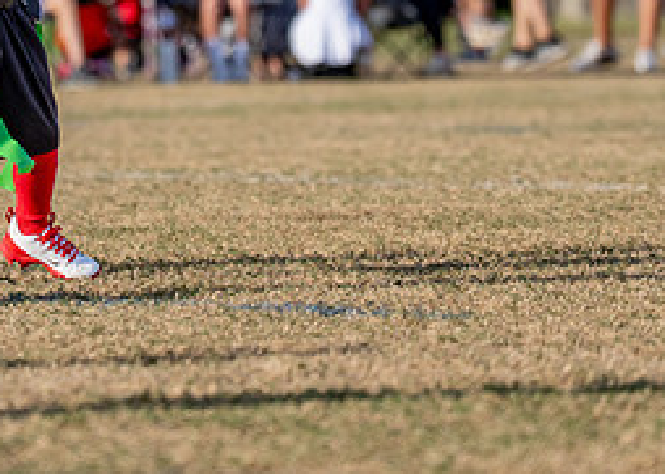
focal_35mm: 426
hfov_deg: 4.7
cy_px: -81
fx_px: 8039
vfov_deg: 3.4
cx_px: 90
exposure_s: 1/5000
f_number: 2.8
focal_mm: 133
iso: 250
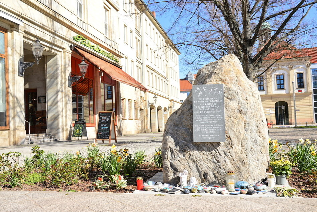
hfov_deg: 53.1
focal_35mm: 36
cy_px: 106
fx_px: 317
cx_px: 158
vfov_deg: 36.9
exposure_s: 1/200
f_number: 5.6
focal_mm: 24
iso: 100
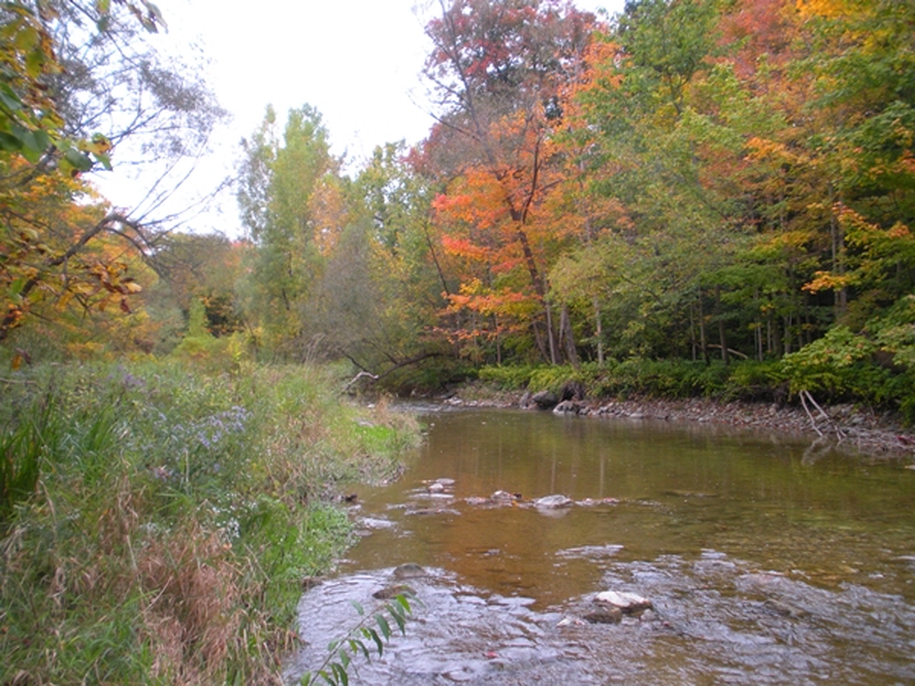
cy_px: 343
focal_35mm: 36
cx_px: 458
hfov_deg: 51.4
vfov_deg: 39.7
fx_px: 952
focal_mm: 6.3
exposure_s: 1/61.1
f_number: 3.5
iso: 69
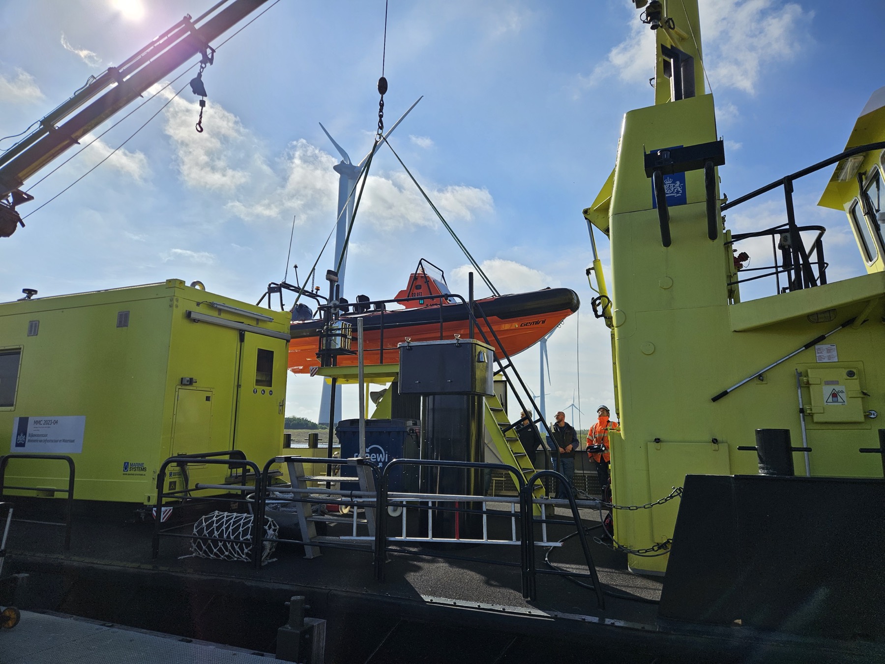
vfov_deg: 58.9
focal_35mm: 23
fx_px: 588
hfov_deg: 73.9
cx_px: 442
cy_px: 332
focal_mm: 5.4
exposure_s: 1/3945
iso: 25
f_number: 1.8
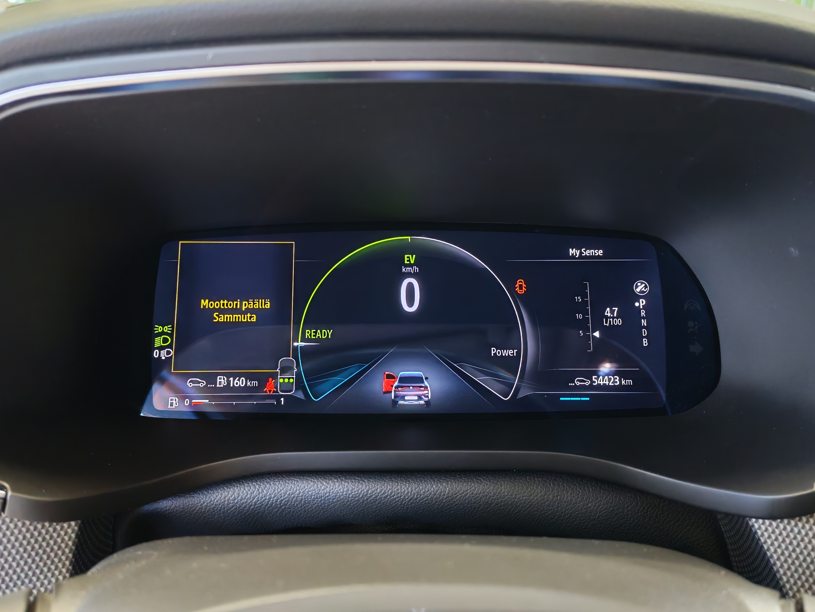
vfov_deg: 42.9
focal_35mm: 33
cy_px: 306
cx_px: 408
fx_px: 777
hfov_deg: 55.4
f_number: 1.9
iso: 1869
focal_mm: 6.12
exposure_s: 1/33.3
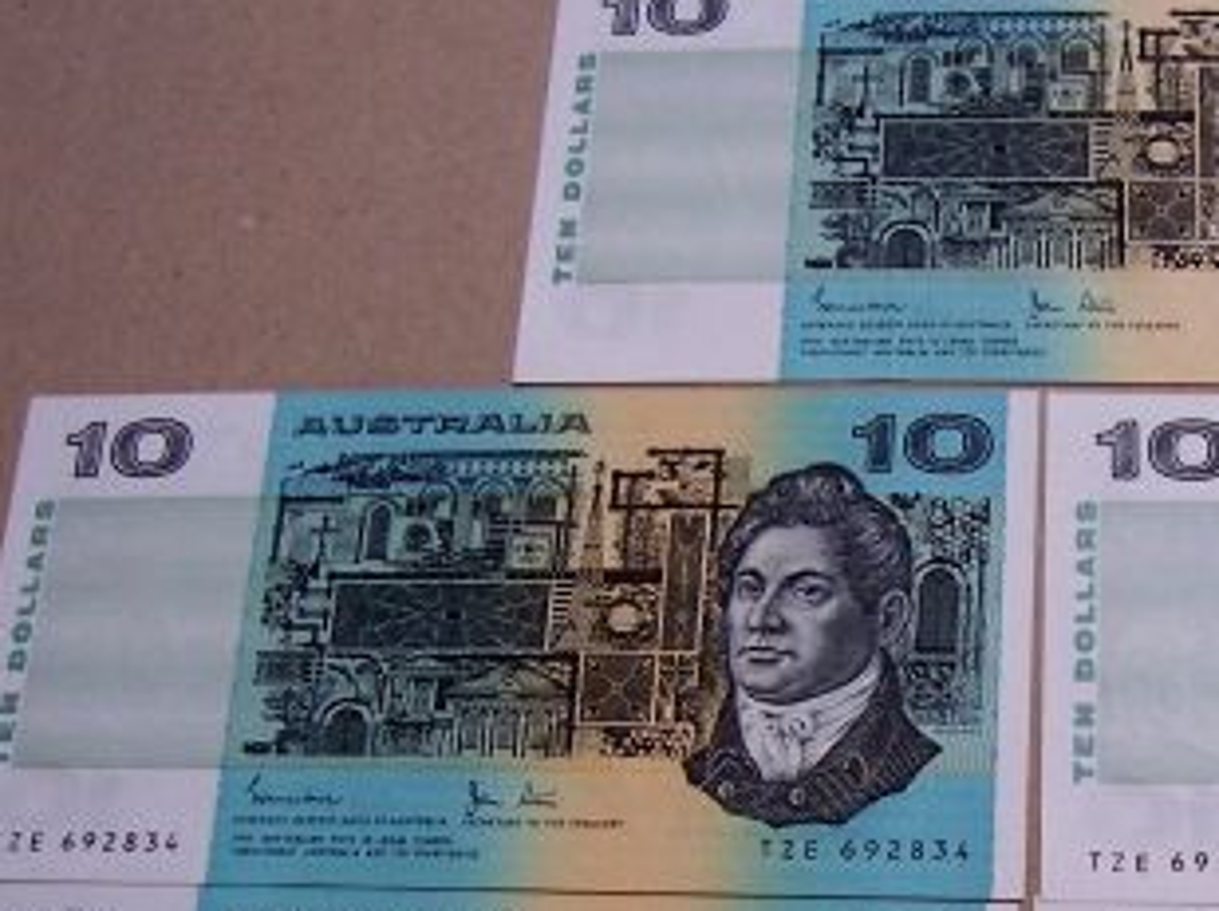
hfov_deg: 27.2
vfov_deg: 20.7
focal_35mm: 70
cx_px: 990
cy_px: 749
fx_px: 2462
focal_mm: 6
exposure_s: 1/20
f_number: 3
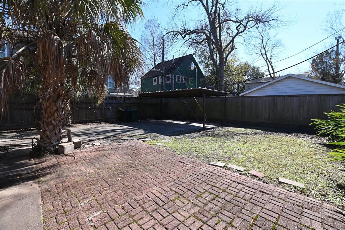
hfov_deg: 100.4
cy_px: 115
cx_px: 172
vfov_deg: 77.3
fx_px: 144
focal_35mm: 15
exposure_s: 1/250
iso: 100
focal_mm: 10
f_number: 5.6
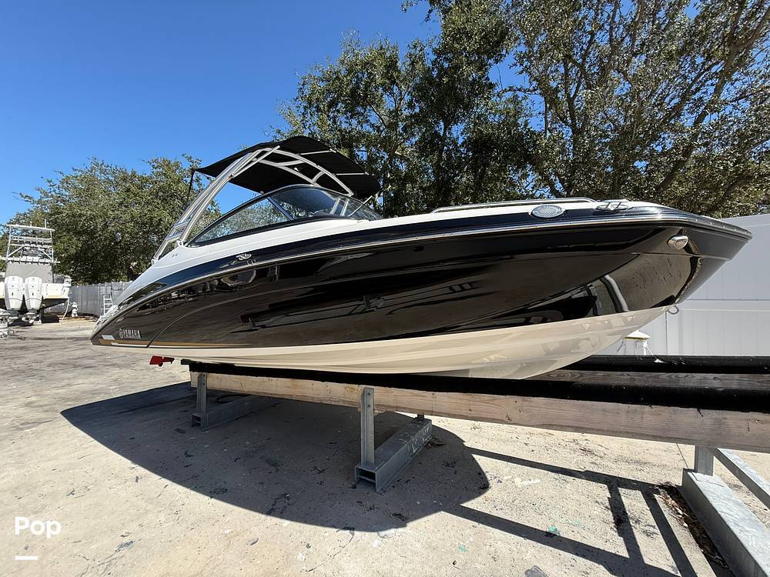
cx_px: 385
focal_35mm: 14
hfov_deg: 102.1
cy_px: 288
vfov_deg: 85.7
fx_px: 311
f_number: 2.2
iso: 64
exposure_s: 1/1189
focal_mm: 2.22
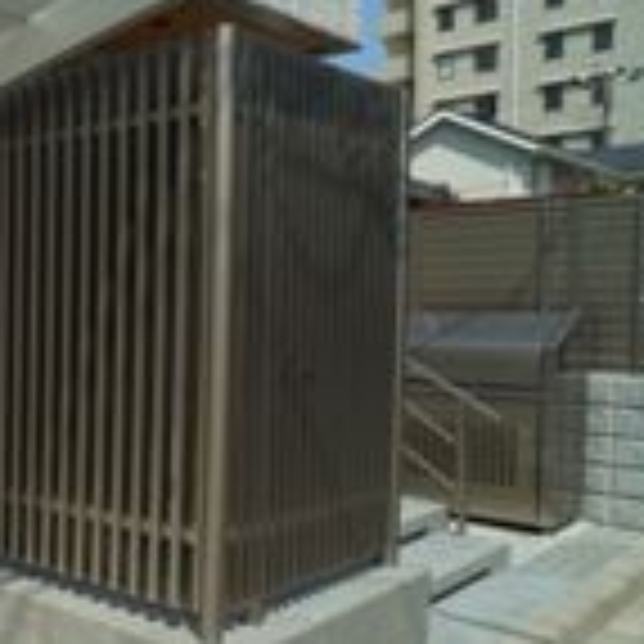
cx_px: -189
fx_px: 842
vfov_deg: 41.8
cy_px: 367
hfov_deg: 32.0
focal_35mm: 40
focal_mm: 10
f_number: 22
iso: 125
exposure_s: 1/60
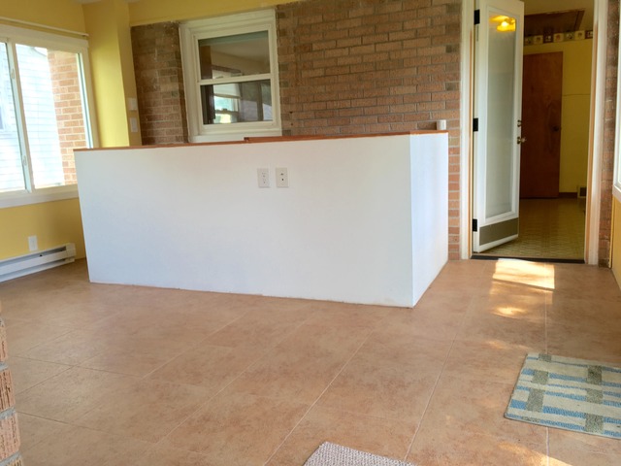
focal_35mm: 29
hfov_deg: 61.7
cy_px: 233
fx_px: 520
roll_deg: +2.0
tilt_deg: -8.3
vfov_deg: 48.2
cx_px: 310
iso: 25
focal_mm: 4.15
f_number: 2.2
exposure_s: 1/40
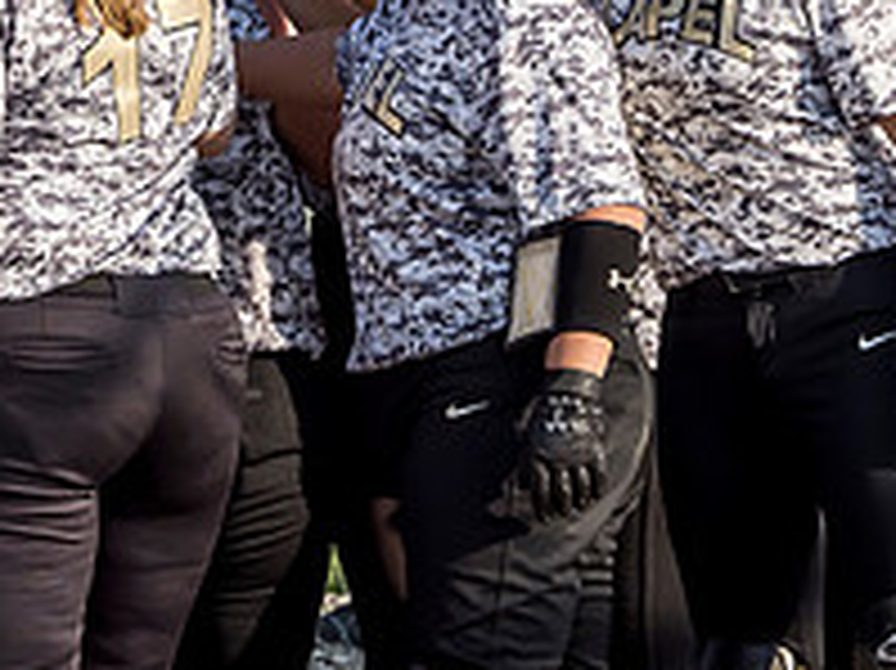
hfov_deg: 3.0
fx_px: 16892
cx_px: 220
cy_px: 303
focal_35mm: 653
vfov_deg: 2.3
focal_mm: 88
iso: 400
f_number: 6.3
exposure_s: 1/1000
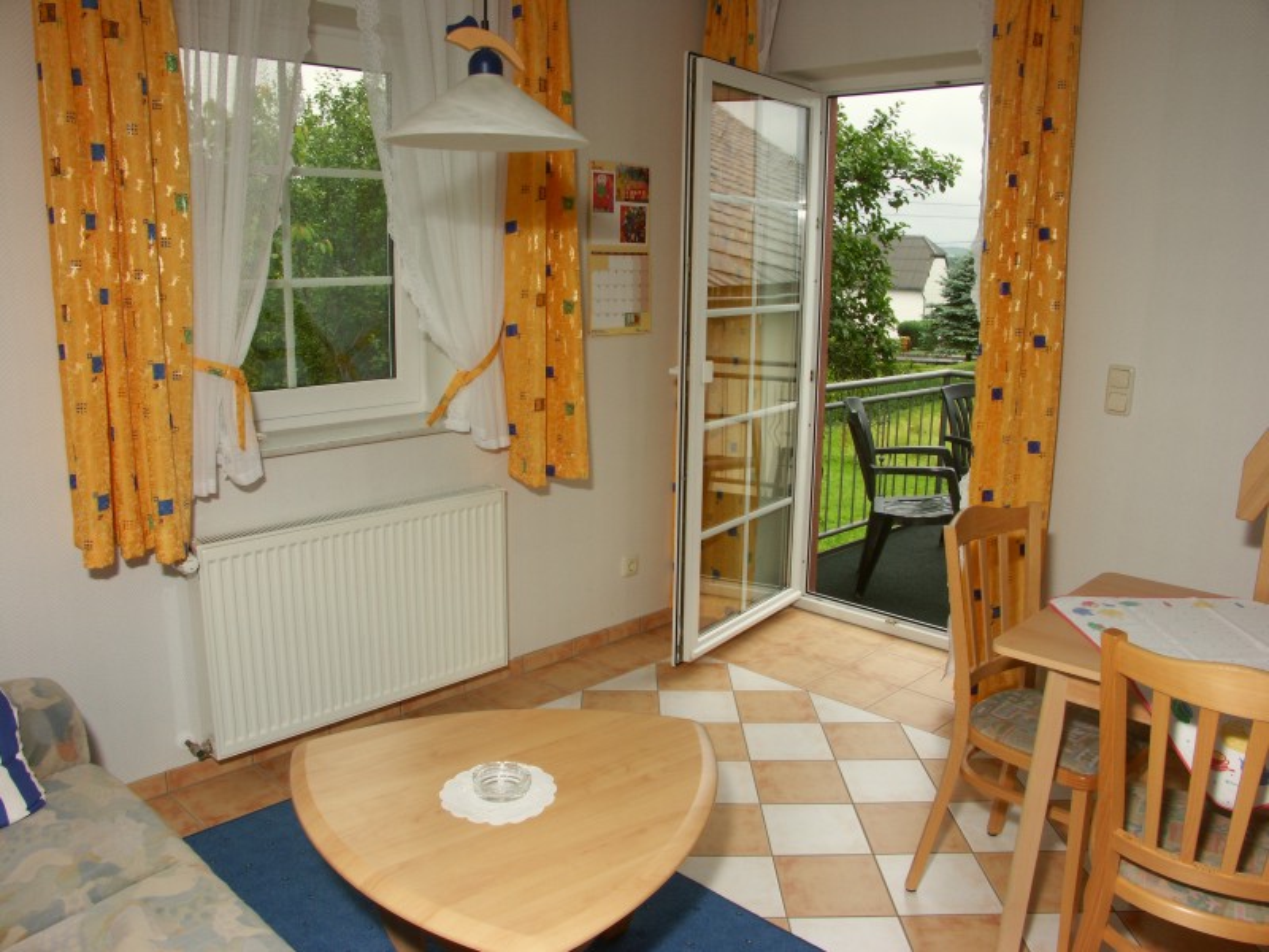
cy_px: 476
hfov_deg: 63.4
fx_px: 1026
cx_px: 634
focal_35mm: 28
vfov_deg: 49.7
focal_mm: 7.2
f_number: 7.1
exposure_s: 1/50
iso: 64
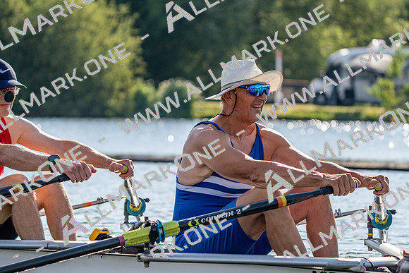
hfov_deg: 10.3
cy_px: 136
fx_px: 2273
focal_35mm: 200
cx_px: 204
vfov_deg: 6.9
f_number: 5.6
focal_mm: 200
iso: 320
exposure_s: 1/1600
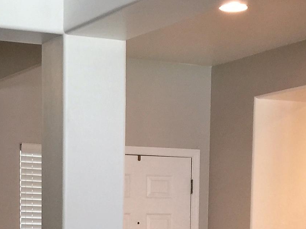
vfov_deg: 13.6
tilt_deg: -4.3
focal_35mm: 103
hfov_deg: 19.1
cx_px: 147
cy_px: 337
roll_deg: -1.8
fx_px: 910
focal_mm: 4.15
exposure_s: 1/15
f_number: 2.2
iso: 80
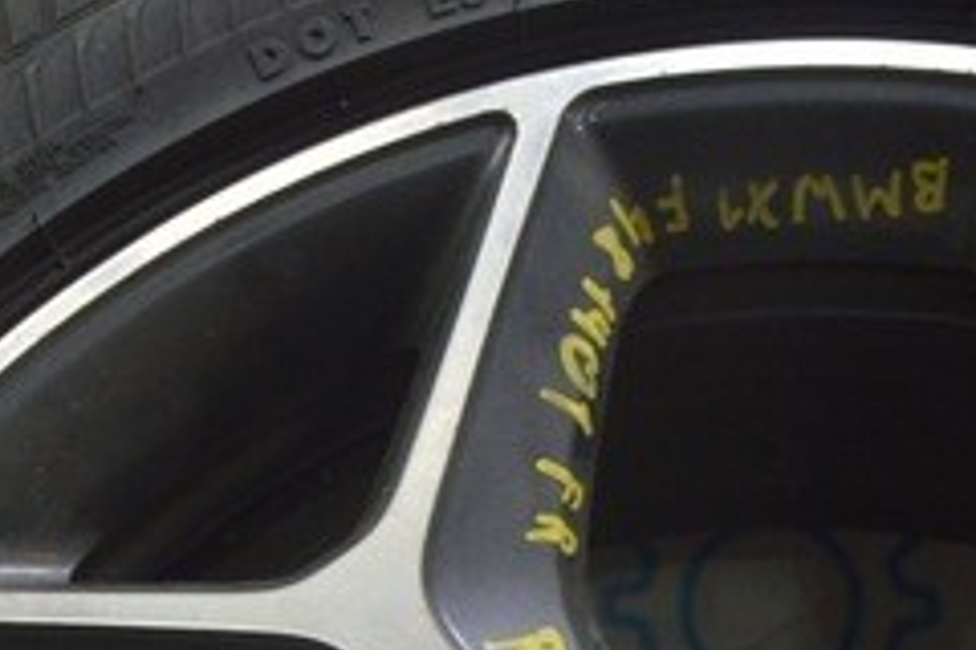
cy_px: 1135
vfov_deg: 10.2
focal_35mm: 128
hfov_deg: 16.0
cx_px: 512
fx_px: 3470
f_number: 5.6
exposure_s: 1/20
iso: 400
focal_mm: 20
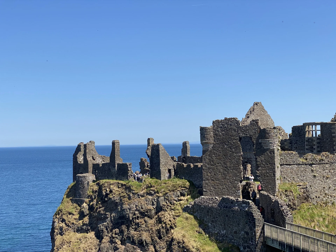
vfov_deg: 28.0
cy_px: 126
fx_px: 505
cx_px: 168
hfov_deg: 36.8
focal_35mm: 52
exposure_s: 1/1410
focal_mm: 6
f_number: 2
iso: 20
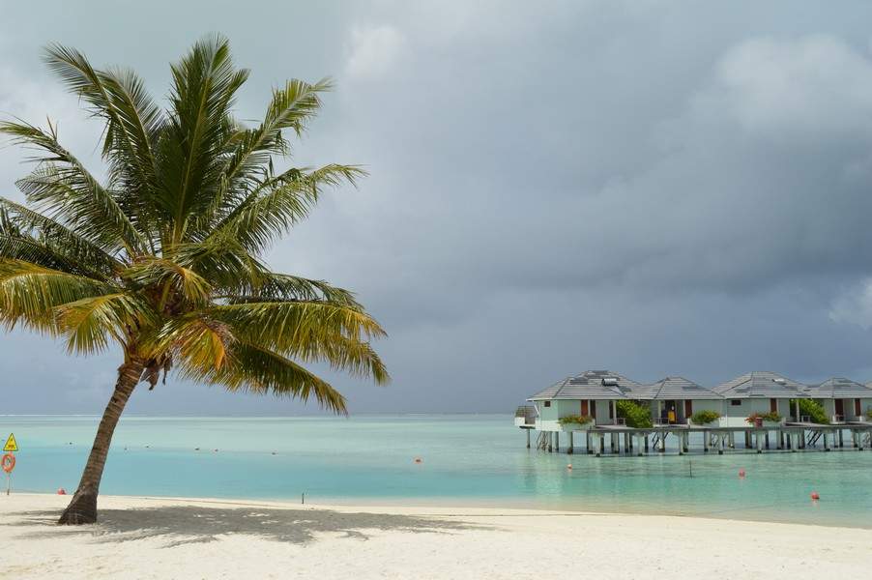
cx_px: 436
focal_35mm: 39
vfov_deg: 34.2
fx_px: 944
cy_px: 290
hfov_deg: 49.6
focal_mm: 26
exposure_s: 1/400
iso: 100
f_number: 10
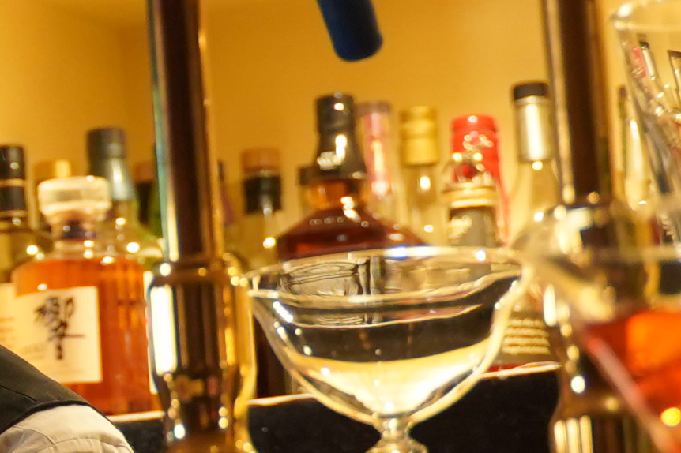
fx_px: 3687
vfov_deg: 7.0
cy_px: 326
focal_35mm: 195
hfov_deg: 9.5
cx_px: -862
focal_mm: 28
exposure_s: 1/125
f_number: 2.8
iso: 1600
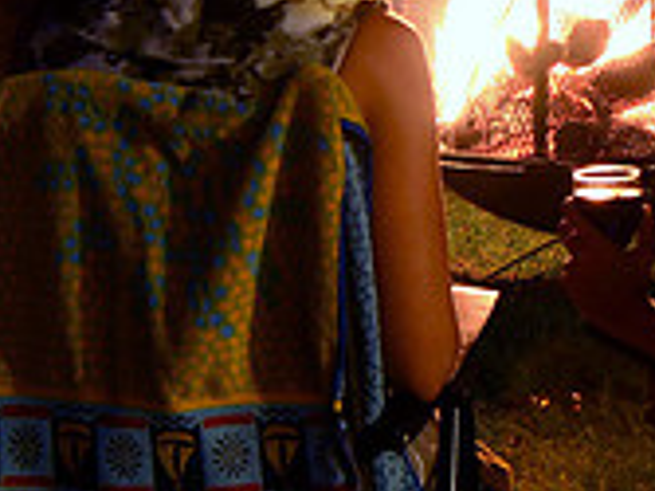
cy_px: 151
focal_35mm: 110
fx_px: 2080
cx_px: 714
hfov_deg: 17.3
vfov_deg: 13.4
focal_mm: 22
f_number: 4.5
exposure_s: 10
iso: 100
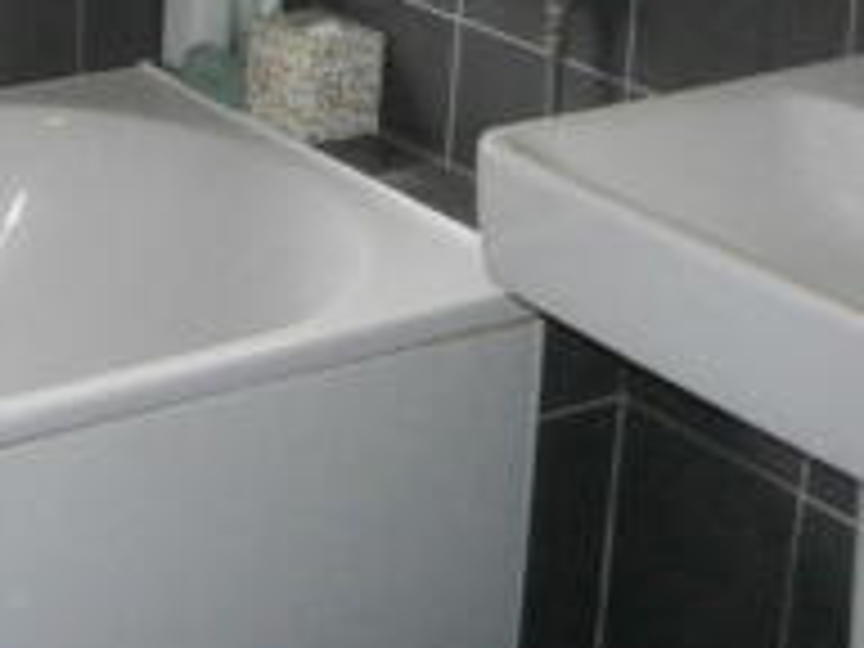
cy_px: -209
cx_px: -128
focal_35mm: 79
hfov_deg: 23.0
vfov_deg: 17.4
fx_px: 1972
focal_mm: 4.7
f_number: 2.8
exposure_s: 1/250
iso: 400
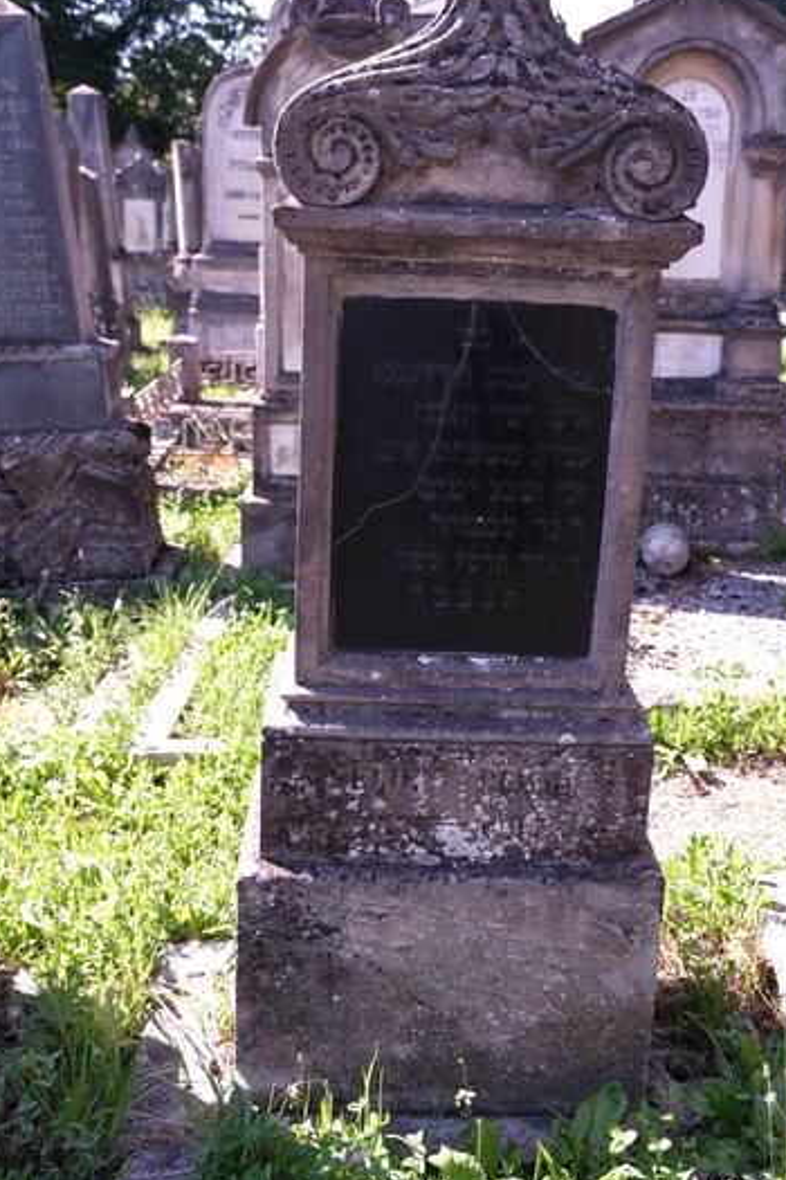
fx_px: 1310
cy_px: 517
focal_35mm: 40
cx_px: 436
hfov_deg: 33.4
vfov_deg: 48.3
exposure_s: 1/110
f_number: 4
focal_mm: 23.3
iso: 80
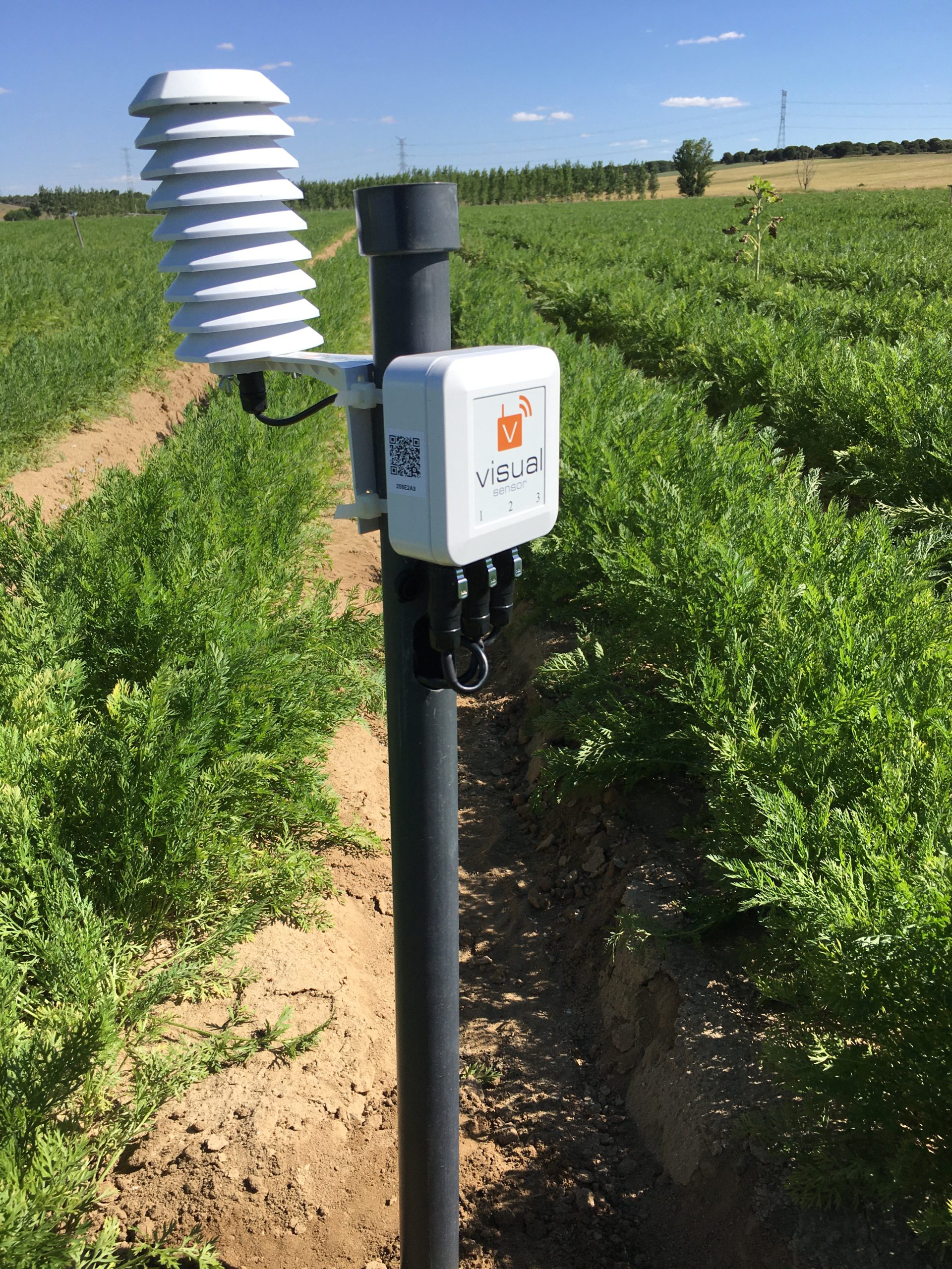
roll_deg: +2.6
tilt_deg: -19.3
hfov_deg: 48.2
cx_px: 476
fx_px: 1063
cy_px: 634
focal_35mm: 29
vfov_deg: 61.7
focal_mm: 4.15
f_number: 2.2
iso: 25
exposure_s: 1/1603
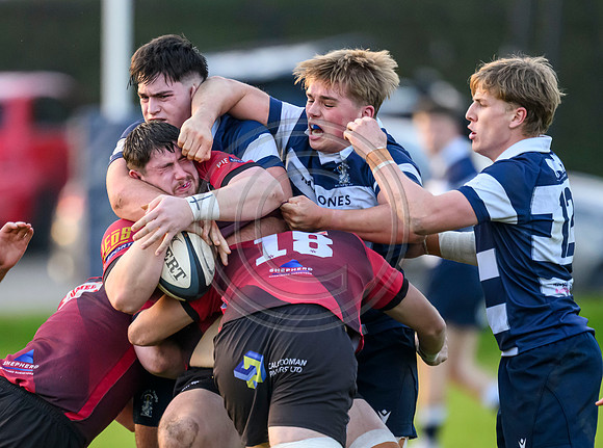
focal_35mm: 903
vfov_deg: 1.6
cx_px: 219
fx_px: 15684
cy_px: 299
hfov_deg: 2.2
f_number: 4
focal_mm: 560
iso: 3200
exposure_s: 1/1600
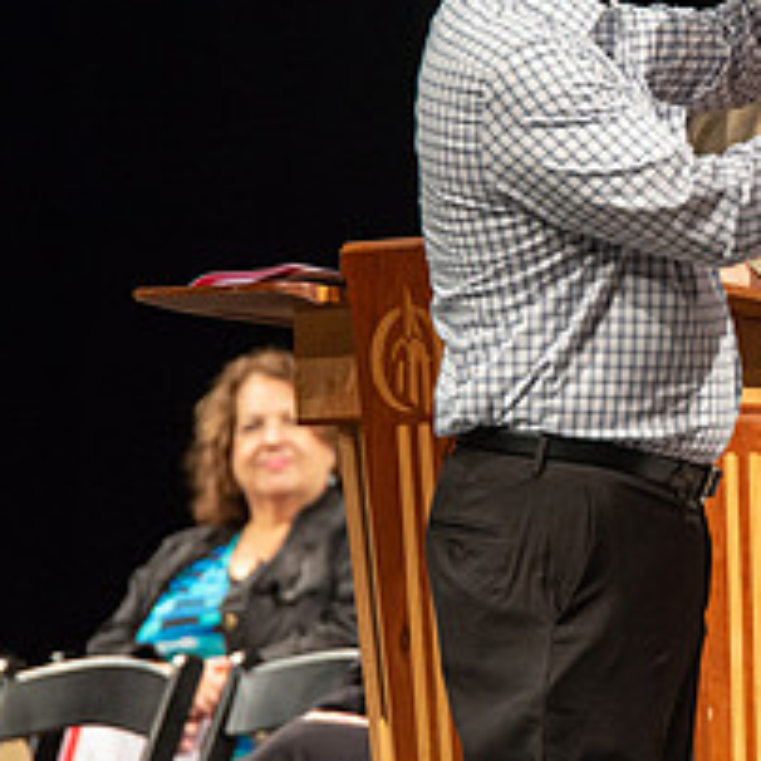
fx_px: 11516
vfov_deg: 3.8
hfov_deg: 3.8
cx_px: 923
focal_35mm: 463
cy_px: 251
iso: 1600
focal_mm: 190
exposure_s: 1/100
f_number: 4
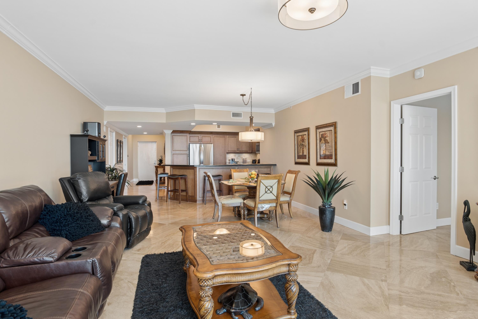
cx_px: 239
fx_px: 239
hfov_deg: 90.0
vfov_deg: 67.4
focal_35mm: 18
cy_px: 160
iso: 200
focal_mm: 12
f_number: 9
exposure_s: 1/15
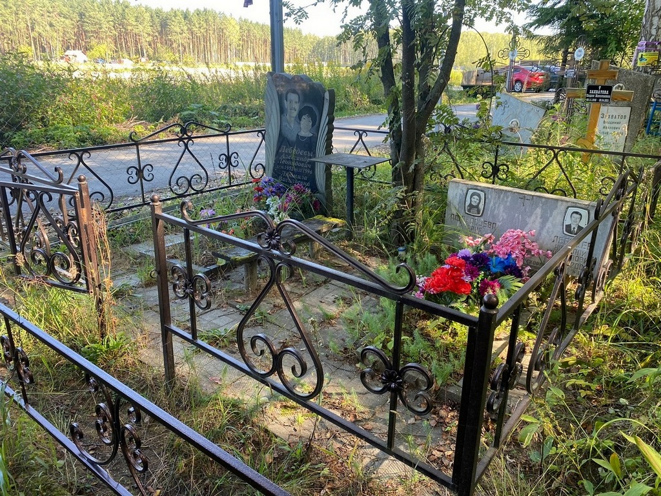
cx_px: 330
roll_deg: -0.2
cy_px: 248
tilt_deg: -19.0
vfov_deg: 53.1
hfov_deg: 67.3
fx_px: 496
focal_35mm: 26
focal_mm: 4.25
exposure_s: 1/122
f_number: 1.8
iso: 40
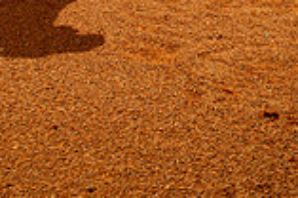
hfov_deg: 18.2
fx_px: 925
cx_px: 78
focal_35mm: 112
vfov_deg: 10.9
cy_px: -225
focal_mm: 39
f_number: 4.5
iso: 250
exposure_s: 1/250
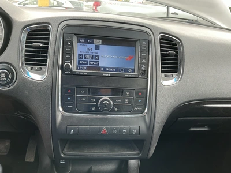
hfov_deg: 63.4
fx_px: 187
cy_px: 86
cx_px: 116
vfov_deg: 49.7
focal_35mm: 28
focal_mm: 3
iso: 64
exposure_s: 1/122
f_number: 1.8
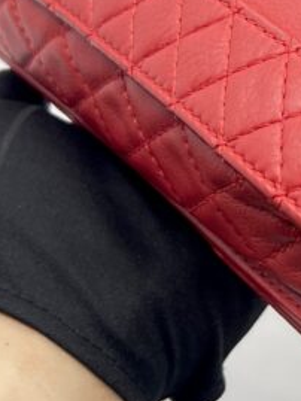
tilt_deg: -30.0
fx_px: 1147
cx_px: 390
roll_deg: +1.0
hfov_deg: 14.3
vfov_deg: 19.5
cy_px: 51
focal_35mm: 99
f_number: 1.5
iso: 50
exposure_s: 1/100
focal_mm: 5.7
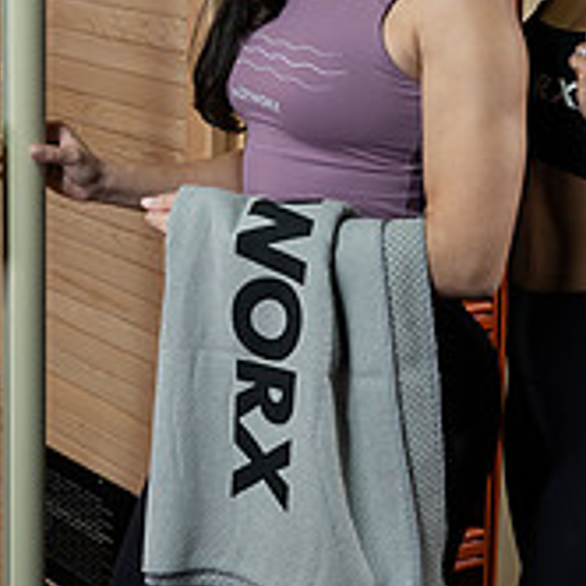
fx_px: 1992
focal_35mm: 104
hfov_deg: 16.5
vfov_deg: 16.7
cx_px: 67
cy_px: 164
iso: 200
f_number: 2.8
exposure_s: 1/125
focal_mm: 35
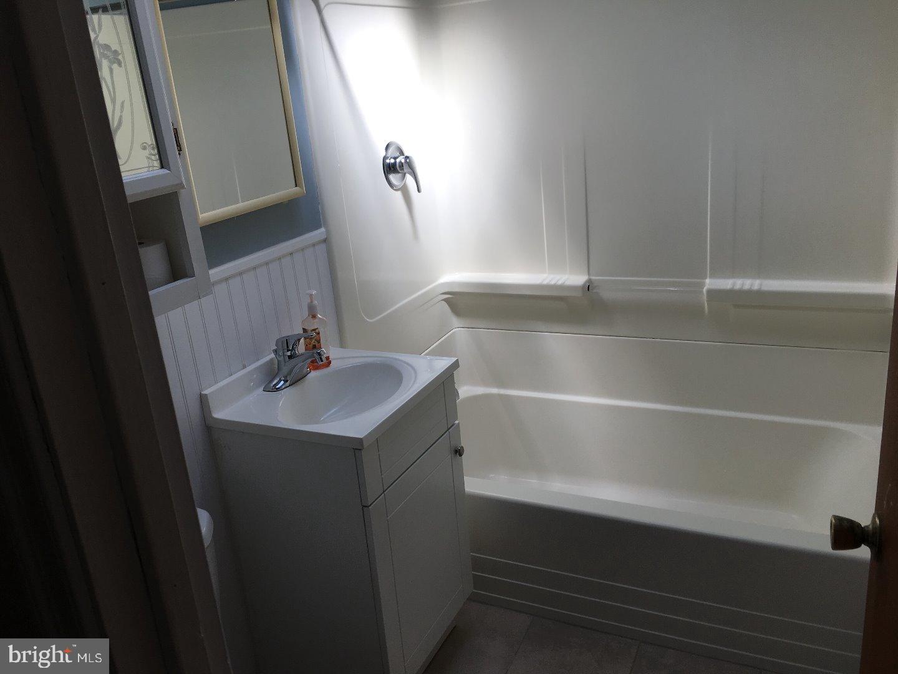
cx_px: 449
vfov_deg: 48.2
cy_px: 337
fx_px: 752
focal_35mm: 29
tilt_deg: -17.3
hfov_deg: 61.7
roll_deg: +6.2
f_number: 2.2
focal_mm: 4.15
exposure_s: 1/260
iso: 25
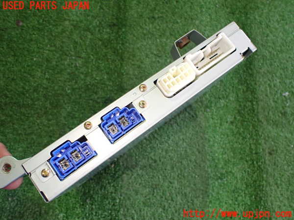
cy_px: 110
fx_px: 255
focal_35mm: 30
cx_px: 147
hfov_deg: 60.0
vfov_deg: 46.8
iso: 640
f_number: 2.3
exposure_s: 1/125
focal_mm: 5.4
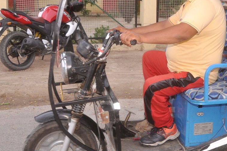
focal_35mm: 62
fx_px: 391
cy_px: 42
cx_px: 212
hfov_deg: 30.7
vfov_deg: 21.7
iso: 500
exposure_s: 1/125
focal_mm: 20
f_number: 5
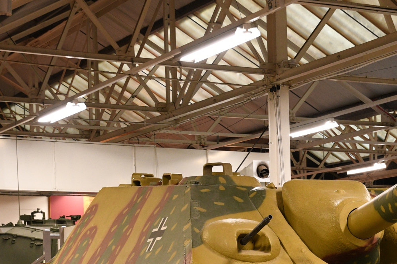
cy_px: 284
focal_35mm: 111
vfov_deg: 12.2
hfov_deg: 18.0
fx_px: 1224
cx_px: 399
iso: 1000
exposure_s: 1/50
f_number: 3.5
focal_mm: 31
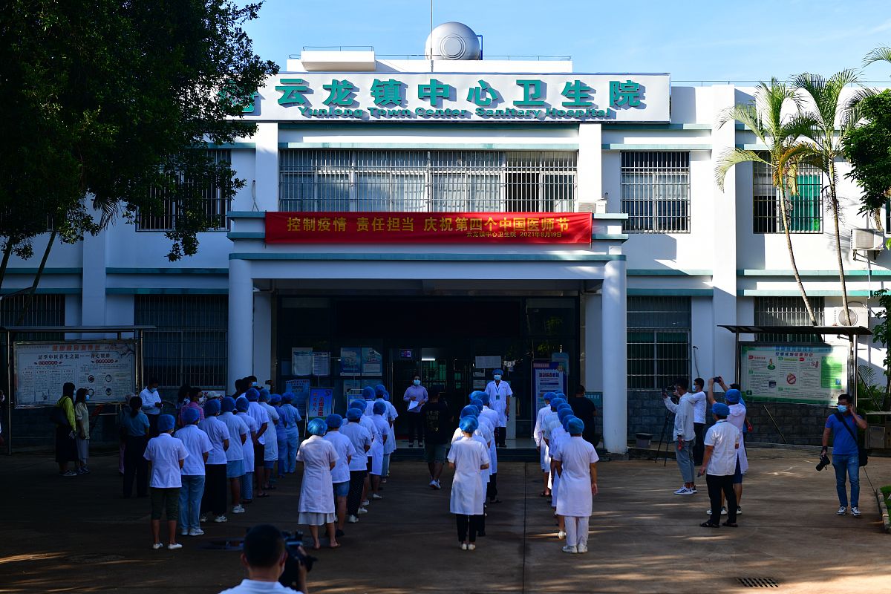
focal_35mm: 58
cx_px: 446
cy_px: 297
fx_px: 1435
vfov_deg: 23.4
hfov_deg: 34.5
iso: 100
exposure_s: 1/320
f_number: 5
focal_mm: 58
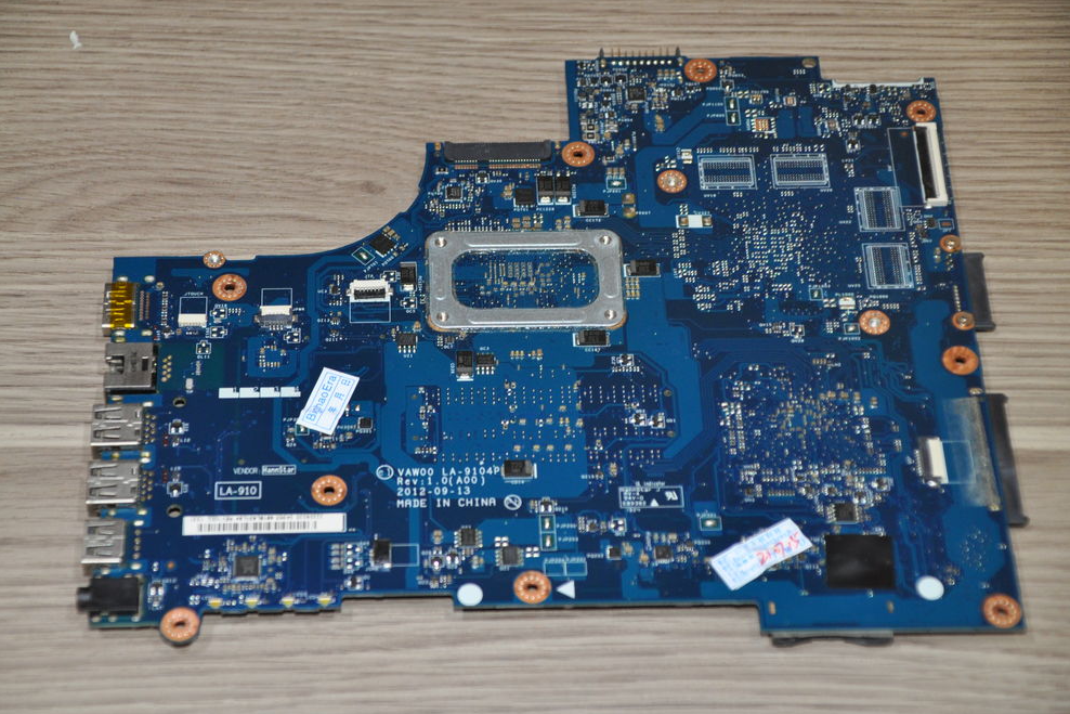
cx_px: 539
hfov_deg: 21.7
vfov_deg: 14.6
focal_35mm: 94
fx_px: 2794
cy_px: 358
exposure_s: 1/60
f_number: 5
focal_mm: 62
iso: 800
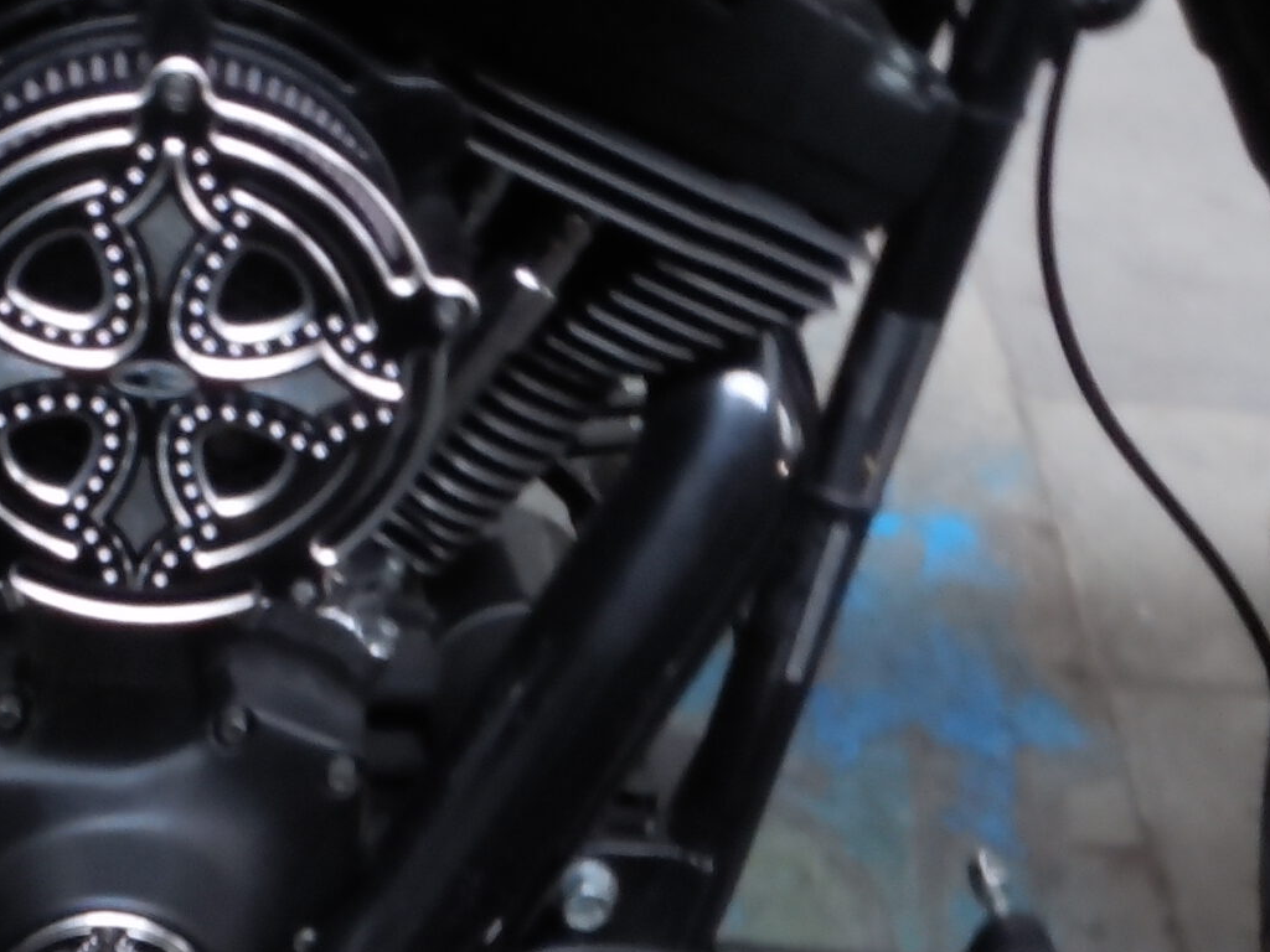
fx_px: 2568
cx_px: 215
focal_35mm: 70
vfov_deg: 21.0
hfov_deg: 27.1
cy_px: 529
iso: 400
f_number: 3.5
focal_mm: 5
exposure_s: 1/2
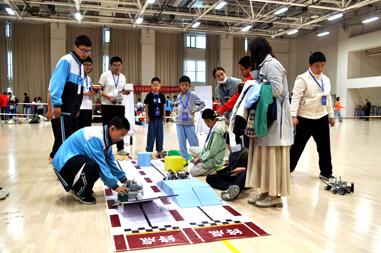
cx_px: 190
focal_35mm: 33
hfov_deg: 57.3
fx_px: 349
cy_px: 126
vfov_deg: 39.9
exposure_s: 1/90
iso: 400
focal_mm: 22
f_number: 4.8
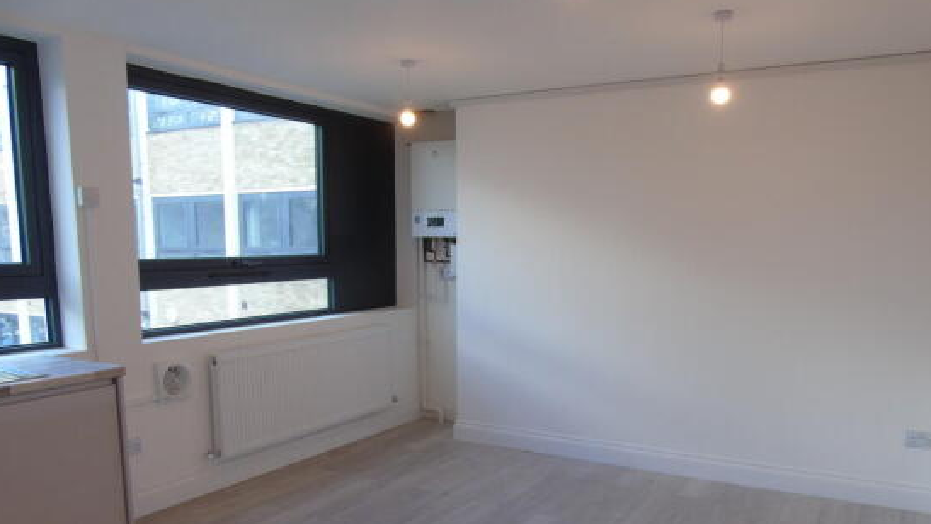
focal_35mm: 29
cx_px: 486
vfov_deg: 39.6
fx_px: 716
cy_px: 362
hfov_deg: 66.0
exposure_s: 1/30
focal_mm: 4.4
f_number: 3.4
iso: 80
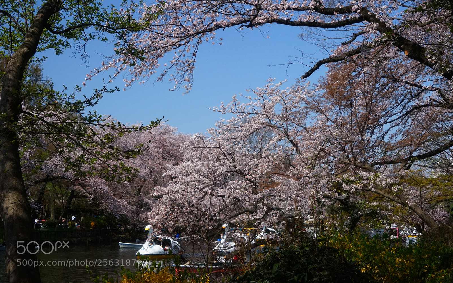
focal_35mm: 45
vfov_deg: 28.6
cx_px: 226
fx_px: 556
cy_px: 134
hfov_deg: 44.4
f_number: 14
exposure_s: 1/500
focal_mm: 44
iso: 1250
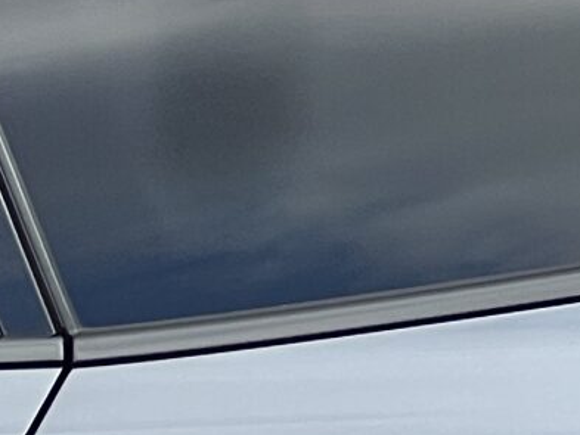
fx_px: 8414
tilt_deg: -2.7
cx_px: -83
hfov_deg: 3.9
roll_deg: +1.0
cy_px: 500
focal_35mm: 502
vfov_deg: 3.0
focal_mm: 9
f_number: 2.8
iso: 32
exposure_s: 1/377
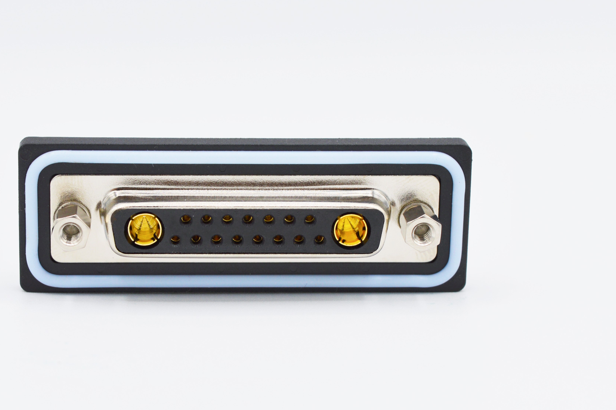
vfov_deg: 15.0
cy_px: 207
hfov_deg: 22.4
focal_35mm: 91
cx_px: 237
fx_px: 1556
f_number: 8
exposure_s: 1/250
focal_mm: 48
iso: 100
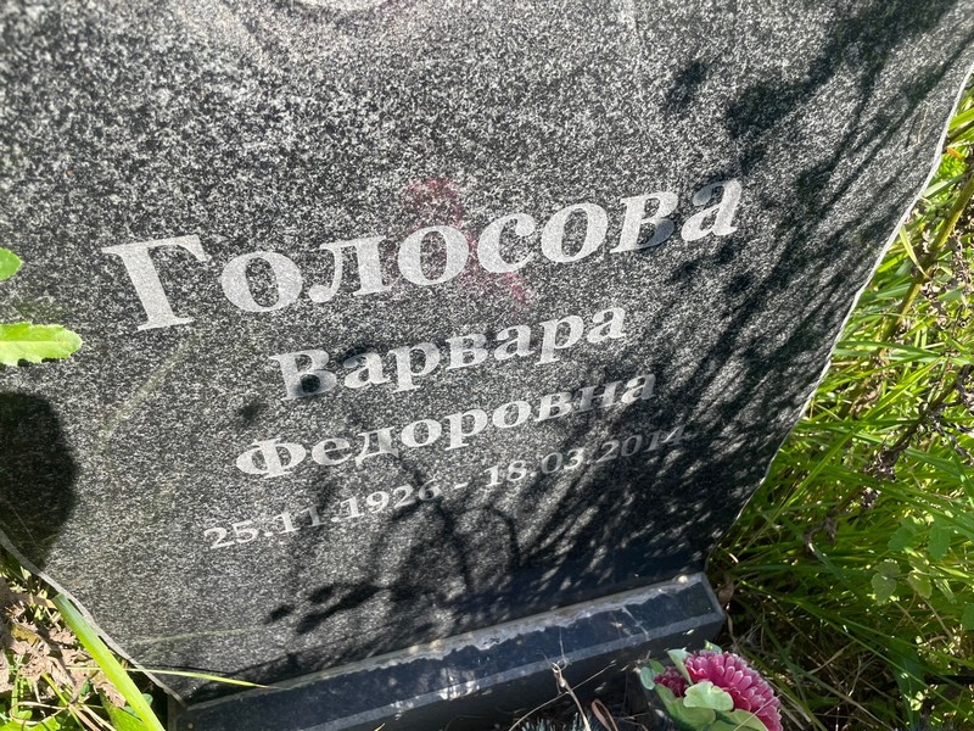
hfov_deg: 67.3
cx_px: 487
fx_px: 732
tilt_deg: -49.8
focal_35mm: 26
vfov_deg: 53.1
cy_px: 366
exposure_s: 1/654
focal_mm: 4.2
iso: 32
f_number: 1.6
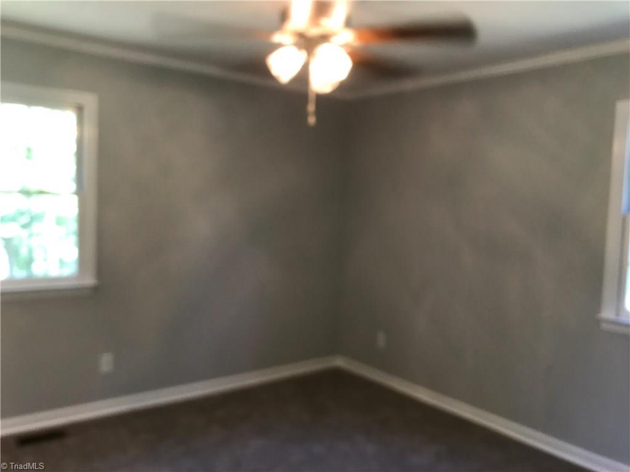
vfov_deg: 49.7
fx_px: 510
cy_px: 236
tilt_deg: -2.6
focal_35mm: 28
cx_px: 315
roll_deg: -2.2
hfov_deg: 63.4
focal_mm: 3.99
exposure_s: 1/30
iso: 64
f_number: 1.8
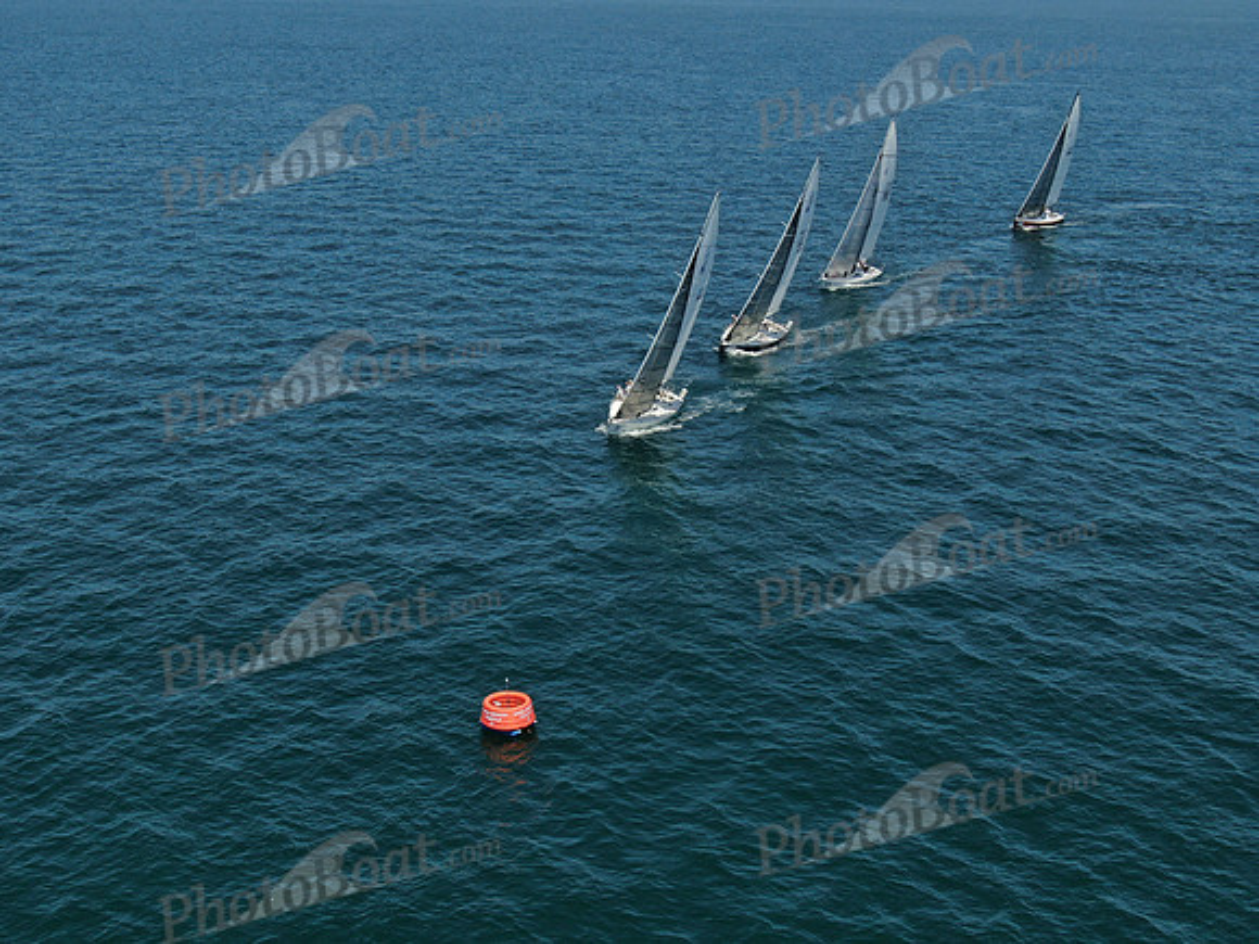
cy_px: 472
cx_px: 630
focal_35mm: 48
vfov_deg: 30.3
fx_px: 1746
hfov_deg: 39.7
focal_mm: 8.6
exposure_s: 1/1000
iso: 100
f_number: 3.8
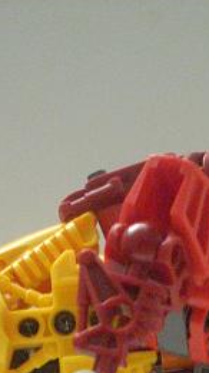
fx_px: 1174
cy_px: 539
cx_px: 157
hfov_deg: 10.2
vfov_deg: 16.6
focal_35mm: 119
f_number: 2.8
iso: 351
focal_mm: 6.2
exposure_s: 1/4
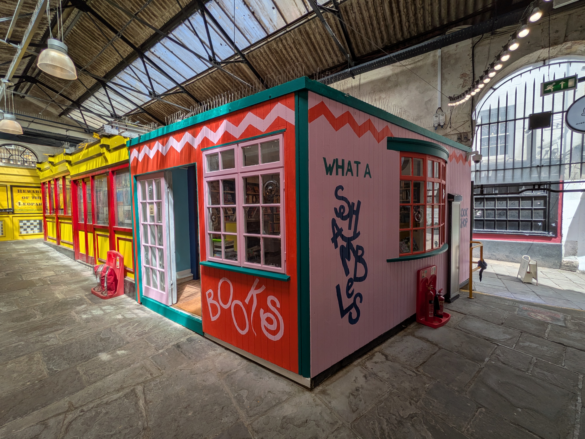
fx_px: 237
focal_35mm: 14
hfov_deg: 102.1
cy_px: 220
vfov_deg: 85.7
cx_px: 292
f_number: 2.2
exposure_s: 1/594
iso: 50
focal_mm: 1.85
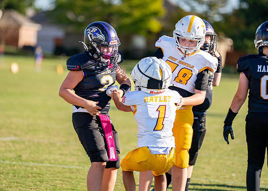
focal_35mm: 201
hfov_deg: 10.0
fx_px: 1527
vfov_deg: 7.2
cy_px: 87
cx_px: 112
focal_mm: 176
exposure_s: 1/2500
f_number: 2.8
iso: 160
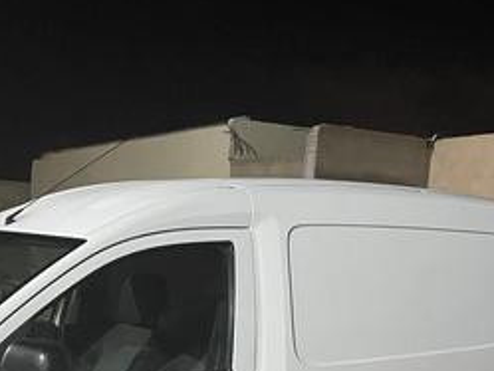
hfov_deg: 28.0
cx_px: 99
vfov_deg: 20.5
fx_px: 971
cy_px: 426
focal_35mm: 68
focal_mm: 4.2
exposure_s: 1/33
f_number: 1.6
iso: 640
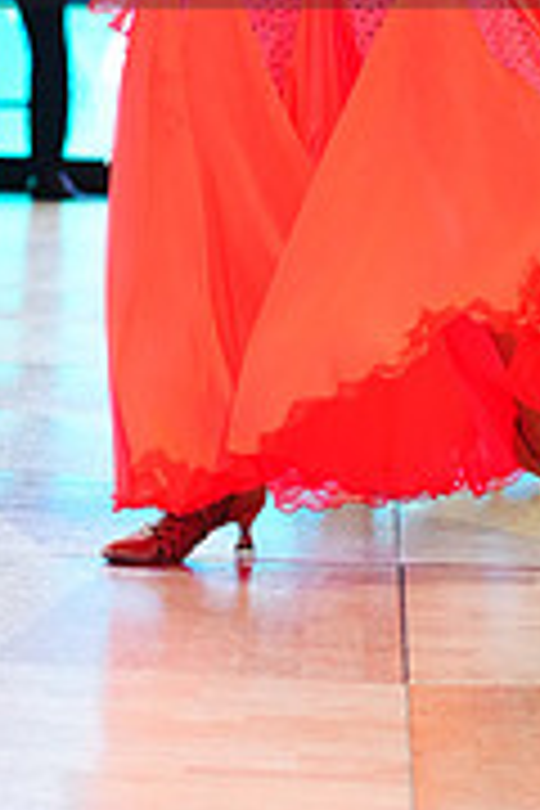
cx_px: 20
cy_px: -140
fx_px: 5715
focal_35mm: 254
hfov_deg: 5.4
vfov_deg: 8.0
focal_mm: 79
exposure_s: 1/320
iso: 2500
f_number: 4
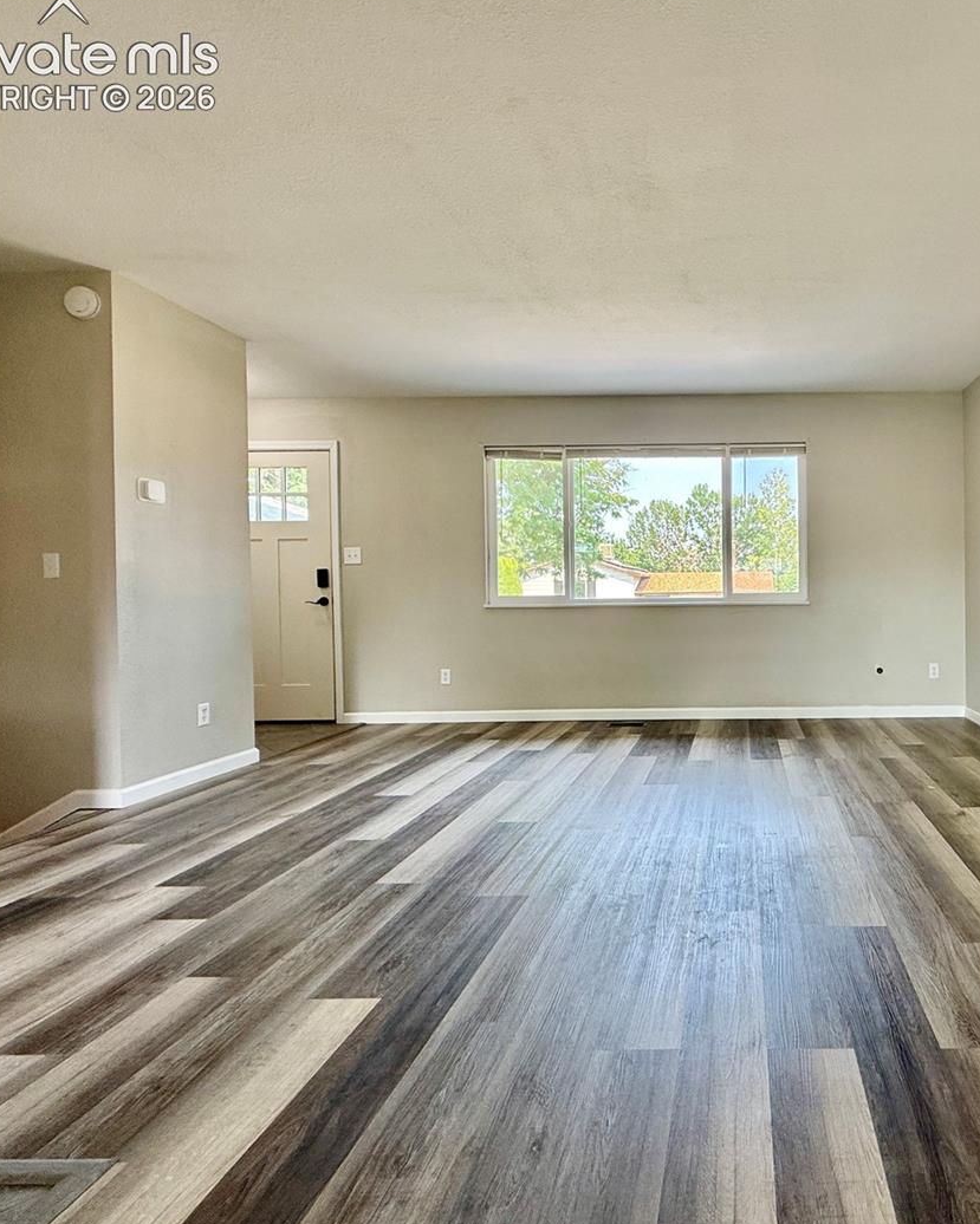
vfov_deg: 83.3
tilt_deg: +0.6
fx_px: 689
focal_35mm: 19
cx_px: 745
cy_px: 601
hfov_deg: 66.1
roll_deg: +0.6
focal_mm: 2.22
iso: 80
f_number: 2.2
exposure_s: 1/120
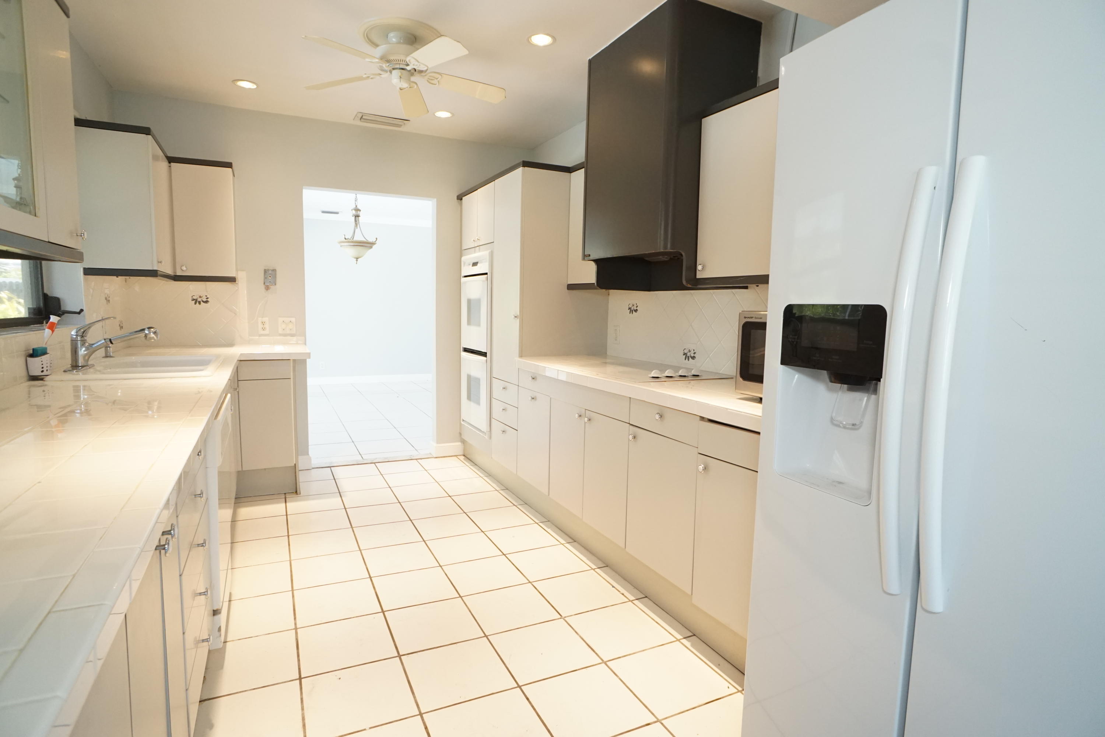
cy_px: 368
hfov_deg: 73.7
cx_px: 552
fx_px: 737
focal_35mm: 24
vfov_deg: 53.1
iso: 1250
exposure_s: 1/80
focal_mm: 16
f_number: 6.3
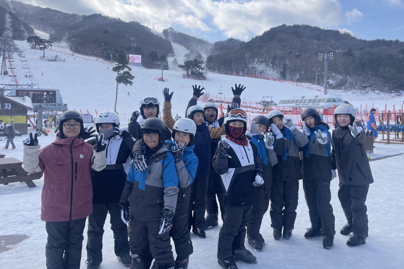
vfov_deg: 46.3
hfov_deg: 65.5
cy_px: 115
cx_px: 198
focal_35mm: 28
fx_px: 314
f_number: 1.6
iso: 32
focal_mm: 4.2
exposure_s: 1/2020
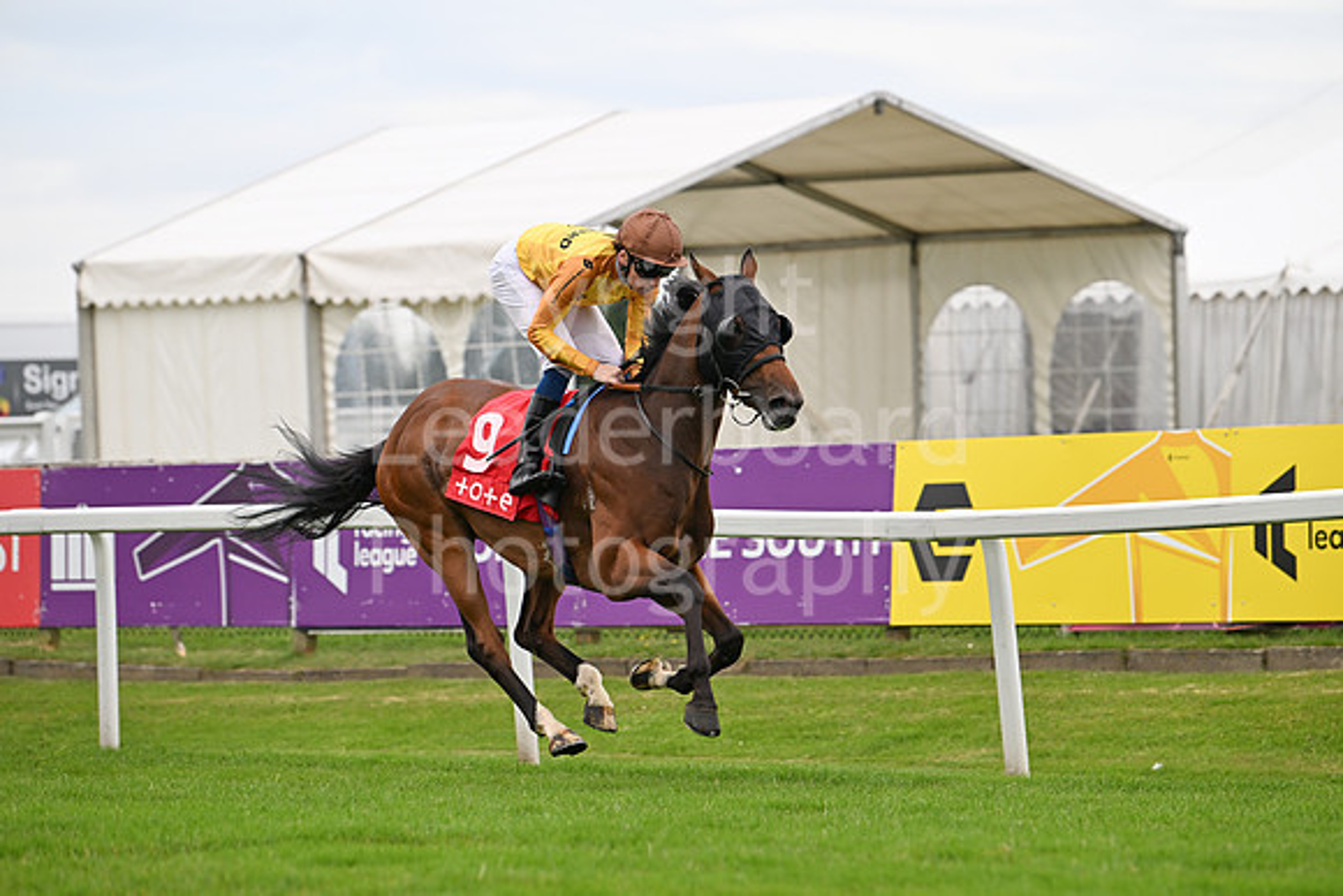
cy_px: 448
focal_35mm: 200
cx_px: 672
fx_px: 7463
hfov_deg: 10.3
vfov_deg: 6.9
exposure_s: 1/2000
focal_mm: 200
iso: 800
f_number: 4.5
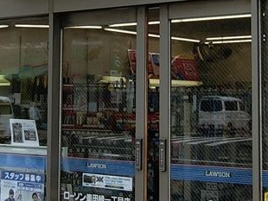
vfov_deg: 15.0
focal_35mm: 98
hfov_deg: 20.0
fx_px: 759
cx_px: 154
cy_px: 40
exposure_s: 1/500
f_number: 2.7
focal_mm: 4.06
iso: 80
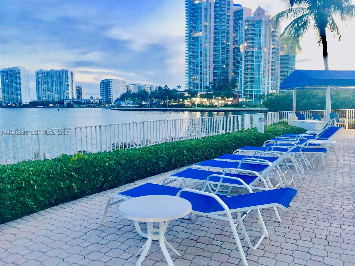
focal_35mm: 29
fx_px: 297
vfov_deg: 48.2
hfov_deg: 61.7
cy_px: 133
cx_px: 178
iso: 100
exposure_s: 1/30
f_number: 2.2
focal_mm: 4.15
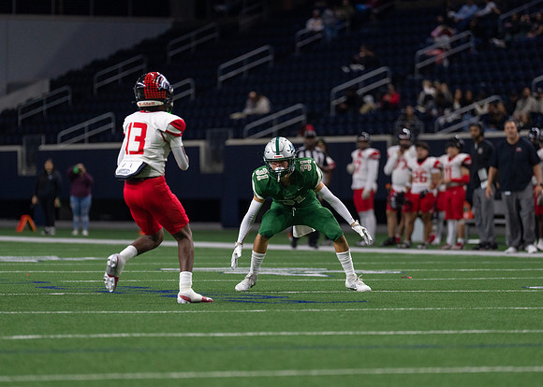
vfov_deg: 5.7
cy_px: 203
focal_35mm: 254
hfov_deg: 7.9
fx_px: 3914
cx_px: 291
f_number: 2.8
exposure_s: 1/1000
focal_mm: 200
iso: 2000
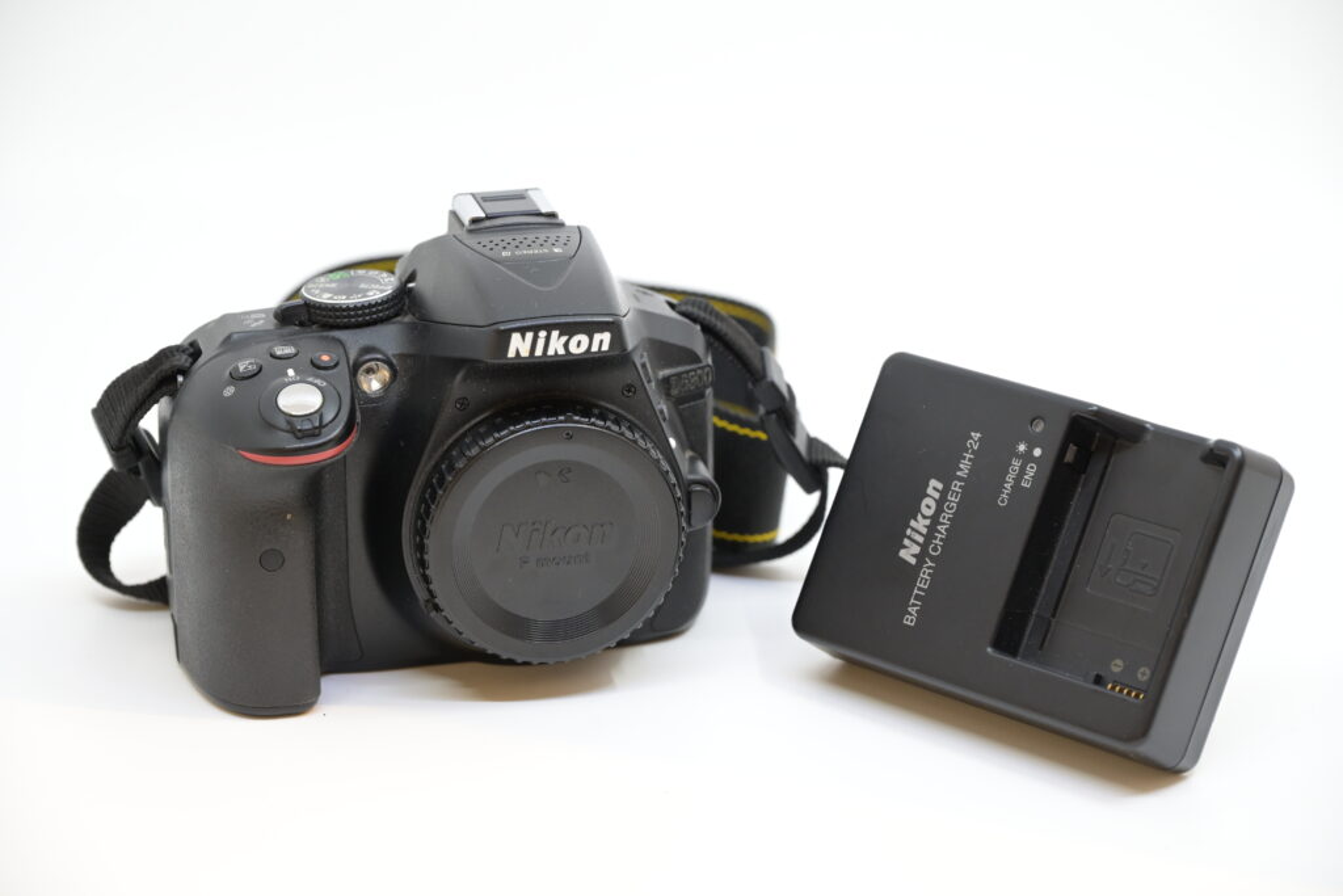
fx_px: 3395
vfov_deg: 15.0
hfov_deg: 22.4
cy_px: 448
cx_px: 672
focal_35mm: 91
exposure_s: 1/250
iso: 1600
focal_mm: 91
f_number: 6.3
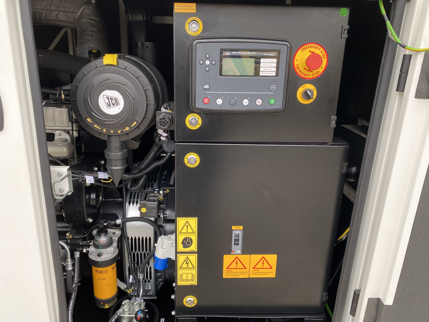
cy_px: 161
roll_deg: -1.4
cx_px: 214
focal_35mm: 26
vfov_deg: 53.1
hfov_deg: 67.3
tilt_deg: -17.3
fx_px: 322
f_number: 1.8
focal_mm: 4.25
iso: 125
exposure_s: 1/121
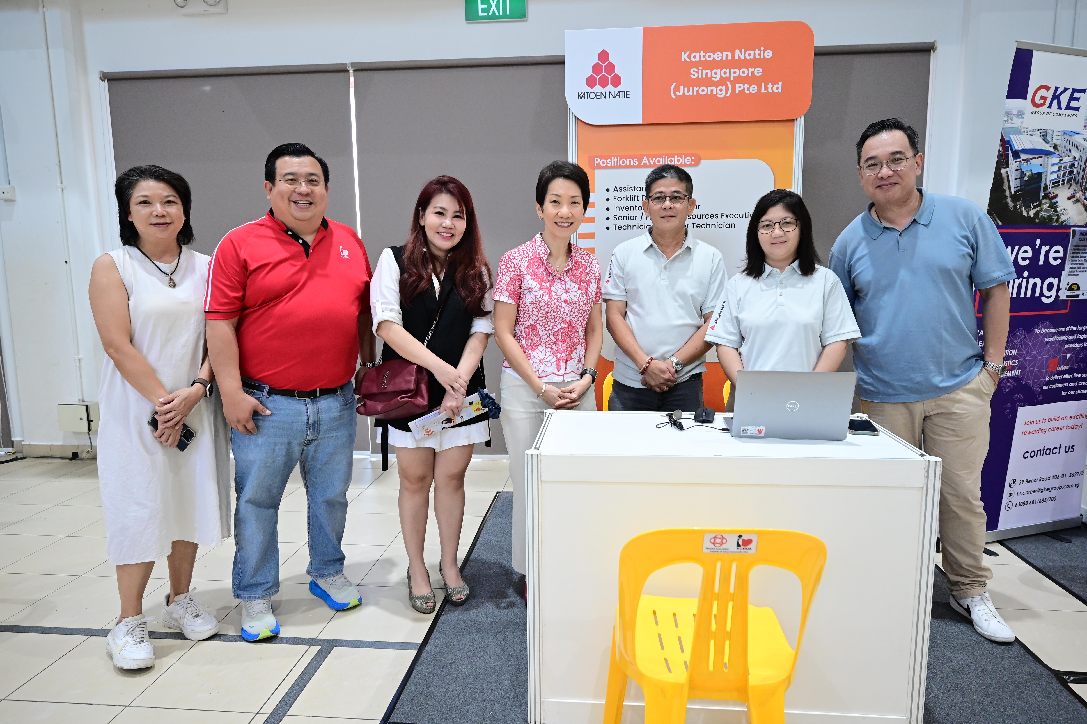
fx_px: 664
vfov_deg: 57.2
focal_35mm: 22
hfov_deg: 78.6
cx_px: 544
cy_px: 362
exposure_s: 1/160
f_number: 4.5
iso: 3200
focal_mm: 22
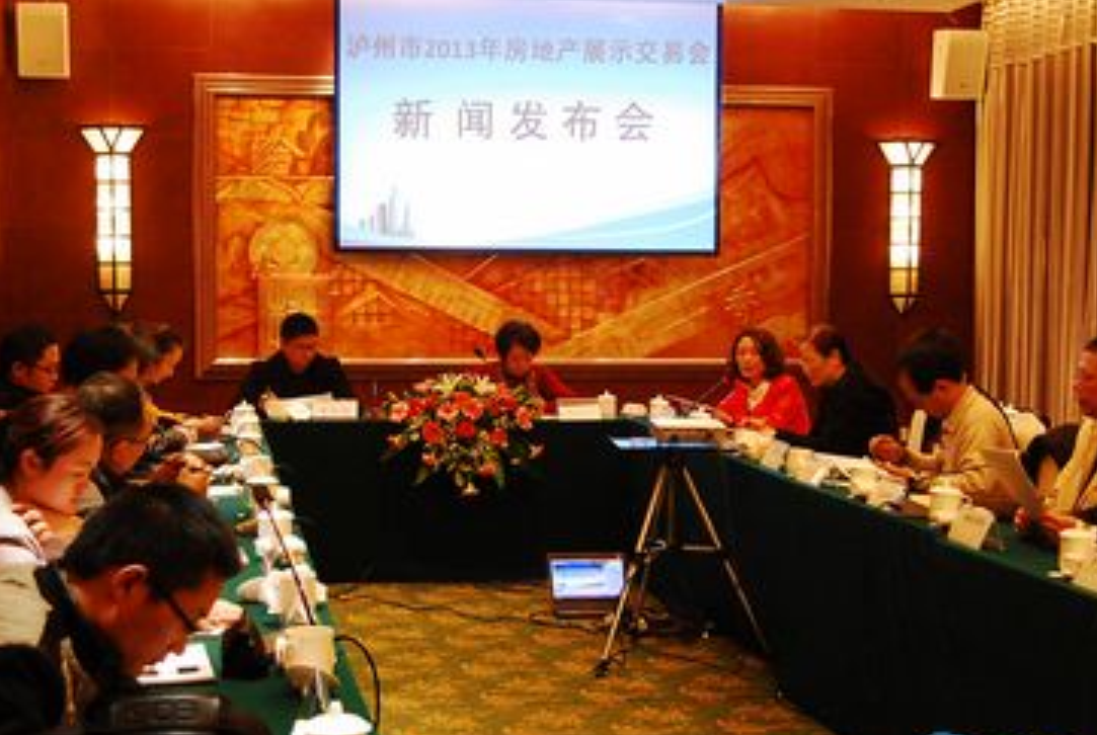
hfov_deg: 36.8
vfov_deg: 25.2
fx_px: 1648
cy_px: 360
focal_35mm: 54
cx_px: 553
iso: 1600
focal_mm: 26
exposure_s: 1/40
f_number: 4.2
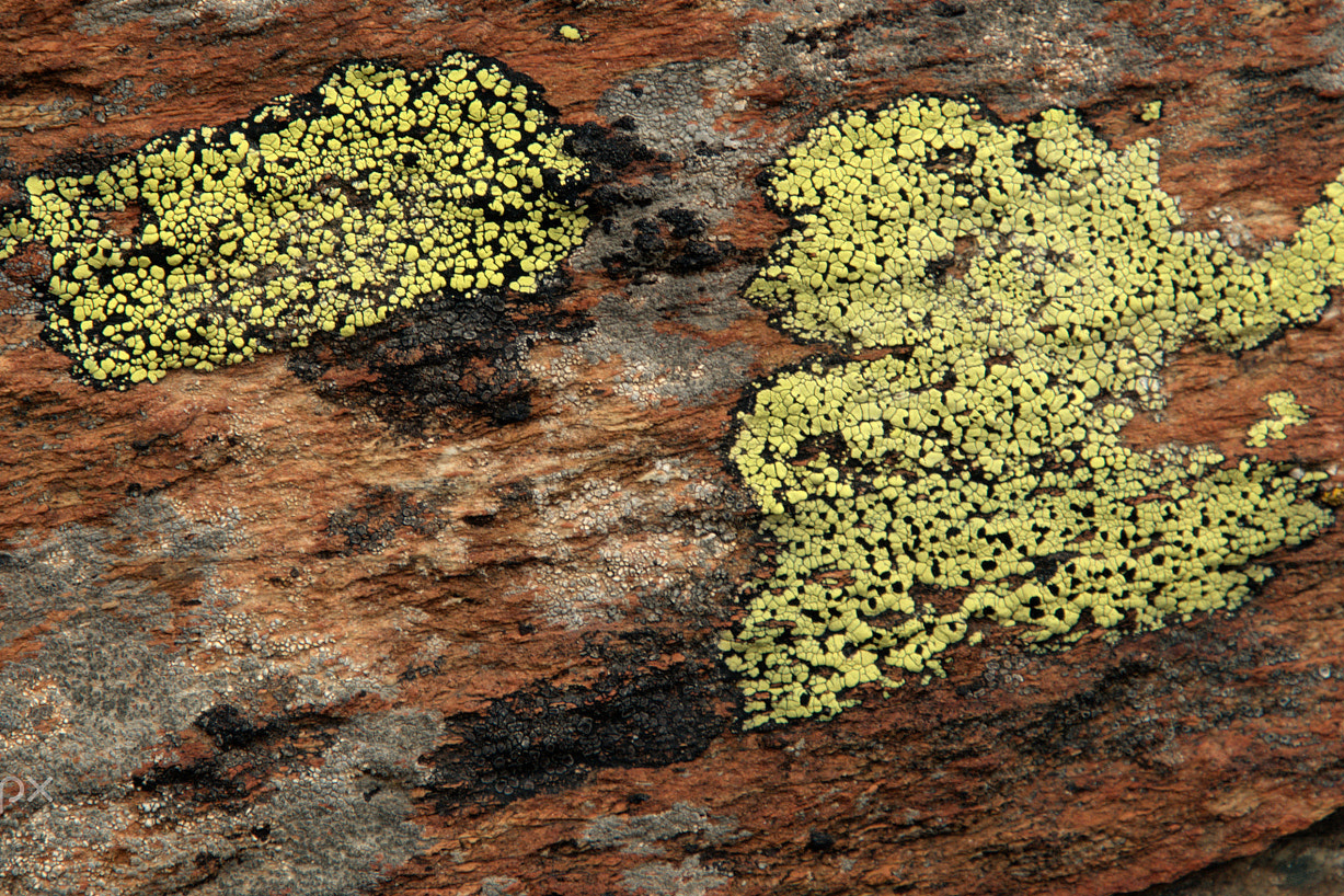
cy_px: 363
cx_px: 657
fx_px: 21876
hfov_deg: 3.5
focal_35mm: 586
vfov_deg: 2.3
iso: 200
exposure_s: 1/200
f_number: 11
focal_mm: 300
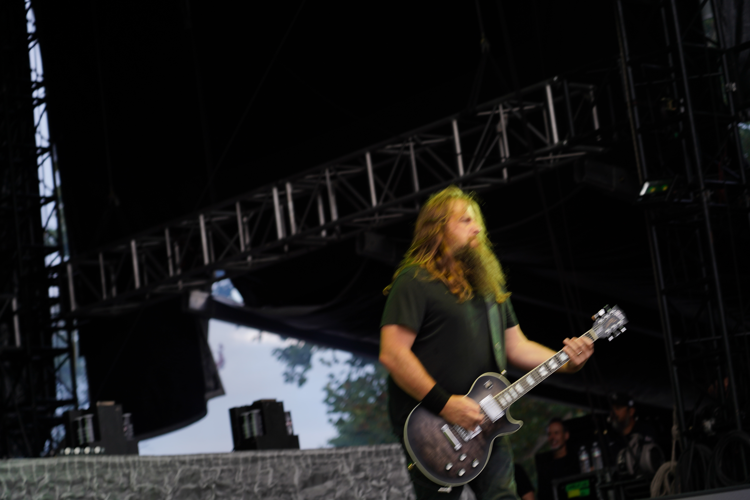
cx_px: 375
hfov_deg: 19.5
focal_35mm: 105
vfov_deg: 13.0
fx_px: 2187
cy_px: 250
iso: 125
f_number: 4
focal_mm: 105
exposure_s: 1/100
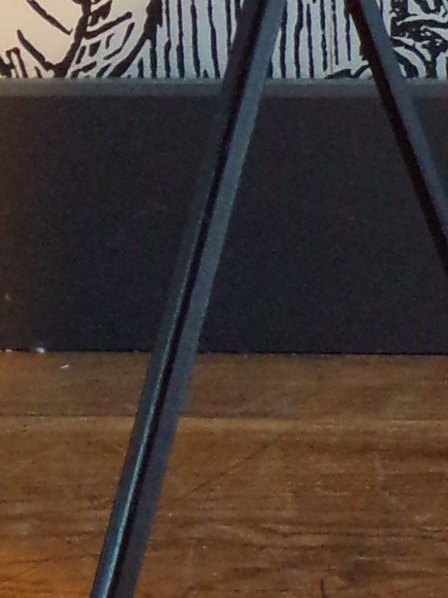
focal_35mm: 175
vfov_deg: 11.2
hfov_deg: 8.5
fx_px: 3021
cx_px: 209
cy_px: -49
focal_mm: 5.8
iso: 367
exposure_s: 1/17
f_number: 3.2
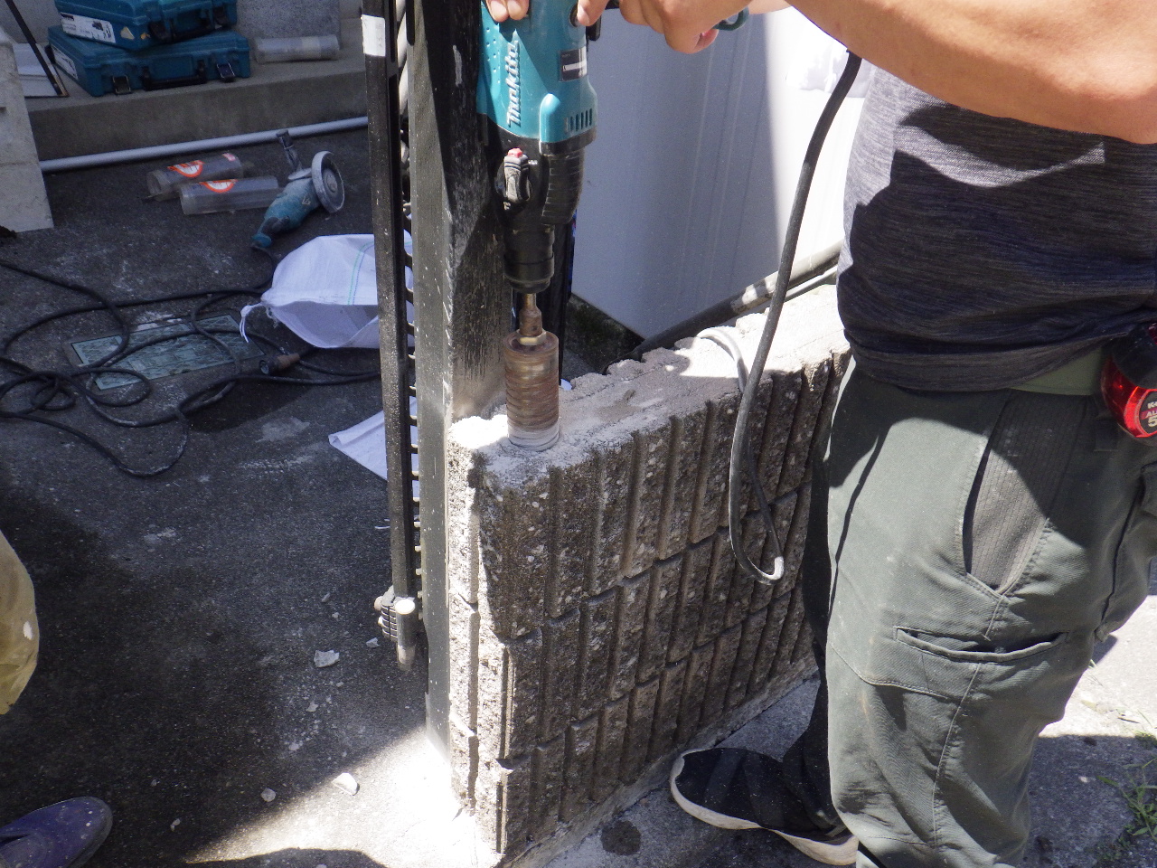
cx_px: 578
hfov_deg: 63.4
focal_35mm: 28
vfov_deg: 49.7
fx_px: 936
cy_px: 434
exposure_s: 1/400
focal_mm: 5
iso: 250
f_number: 4.2
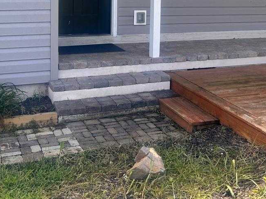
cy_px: 5
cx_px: 189
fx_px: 446
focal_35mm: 58
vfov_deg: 24.2
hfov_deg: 32.8
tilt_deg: -4.7
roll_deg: -1.3
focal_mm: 5.7
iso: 50
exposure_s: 1/846
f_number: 1.5
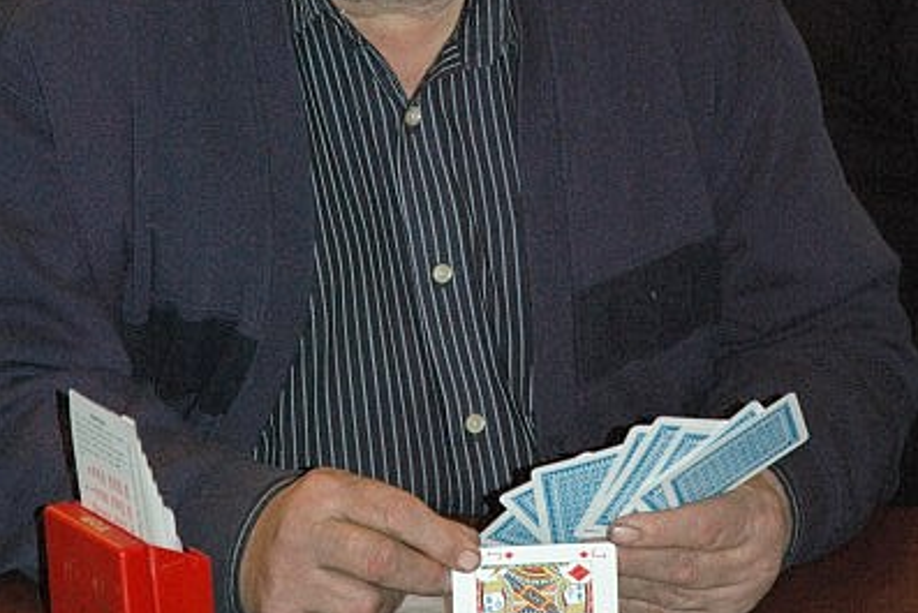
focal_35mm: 148
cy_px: 185
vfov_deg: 9.3
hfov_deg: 13.9
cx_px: 460
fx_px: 3769
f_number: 5
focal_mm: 65
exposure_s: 1/60
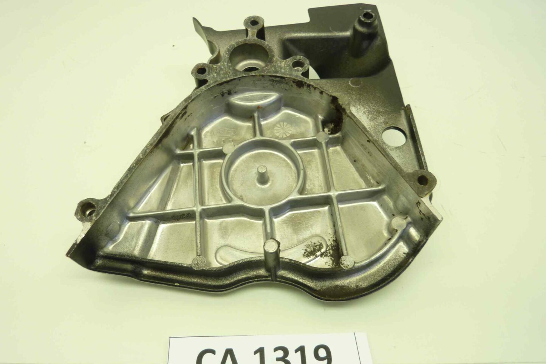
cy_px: 194
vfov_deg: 47.9
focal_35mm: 27
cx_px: 266
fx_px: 409
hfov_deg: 67.4
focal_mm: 4.1
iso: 80
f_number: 3.3
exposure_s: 1/25
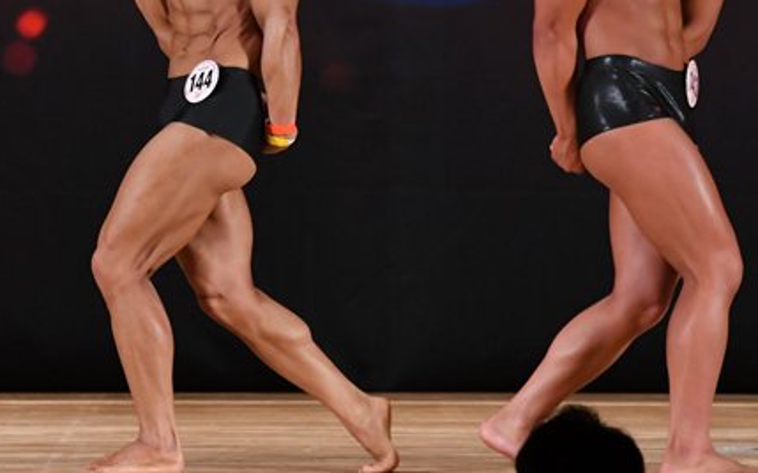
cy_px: 85
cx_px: 96
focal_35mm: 469
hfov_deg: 4.5
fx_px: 9687
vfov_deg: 2.8
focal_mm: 170
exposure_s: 1/400
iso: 3200
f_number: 5.6
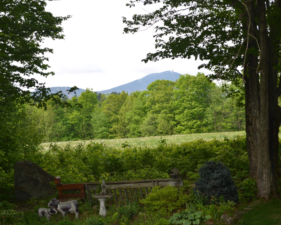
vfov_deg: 16.4
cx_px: 155
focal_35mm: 94
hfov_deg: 20.5
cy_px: 112
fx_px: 778
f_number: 5.6
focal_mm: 55
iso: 100
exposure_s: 1/160
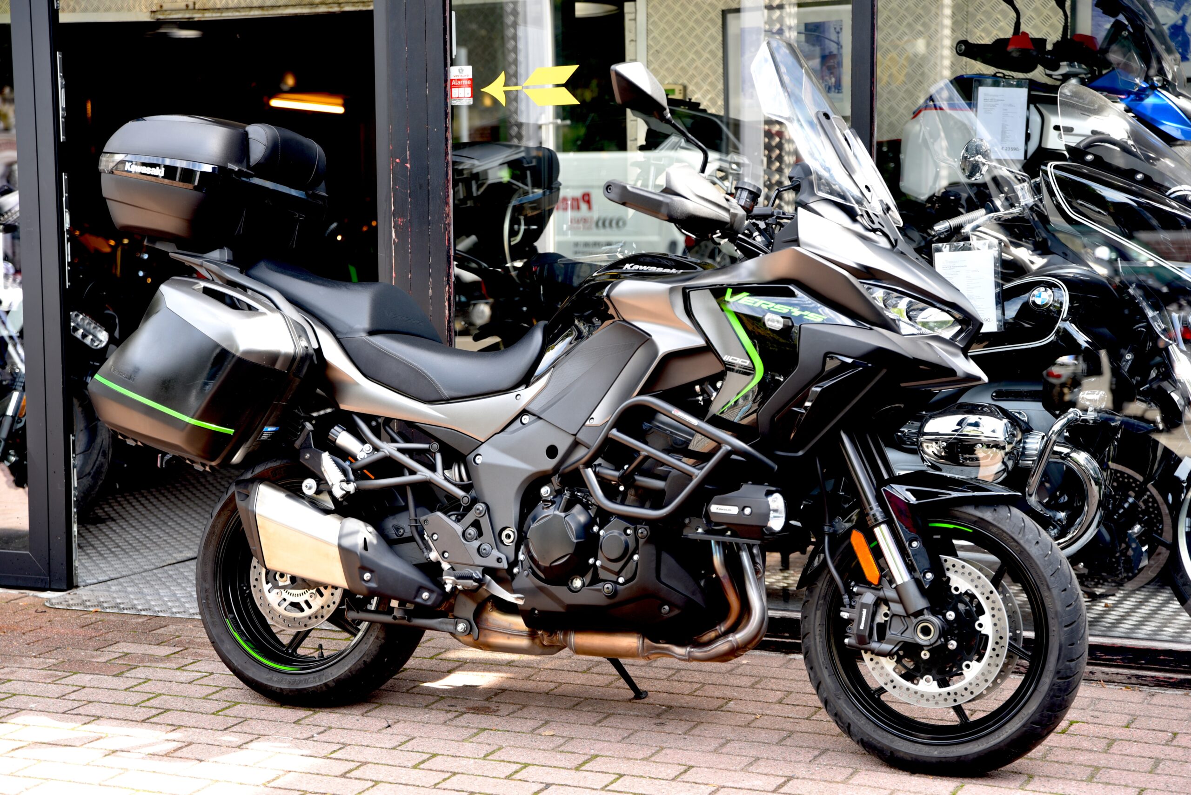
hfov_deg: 30.9
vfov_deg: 20.9
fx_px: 2151
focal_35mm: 65
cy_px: 398
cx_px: 596
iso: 100
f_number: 3.5
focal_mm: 65
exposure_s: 1/60
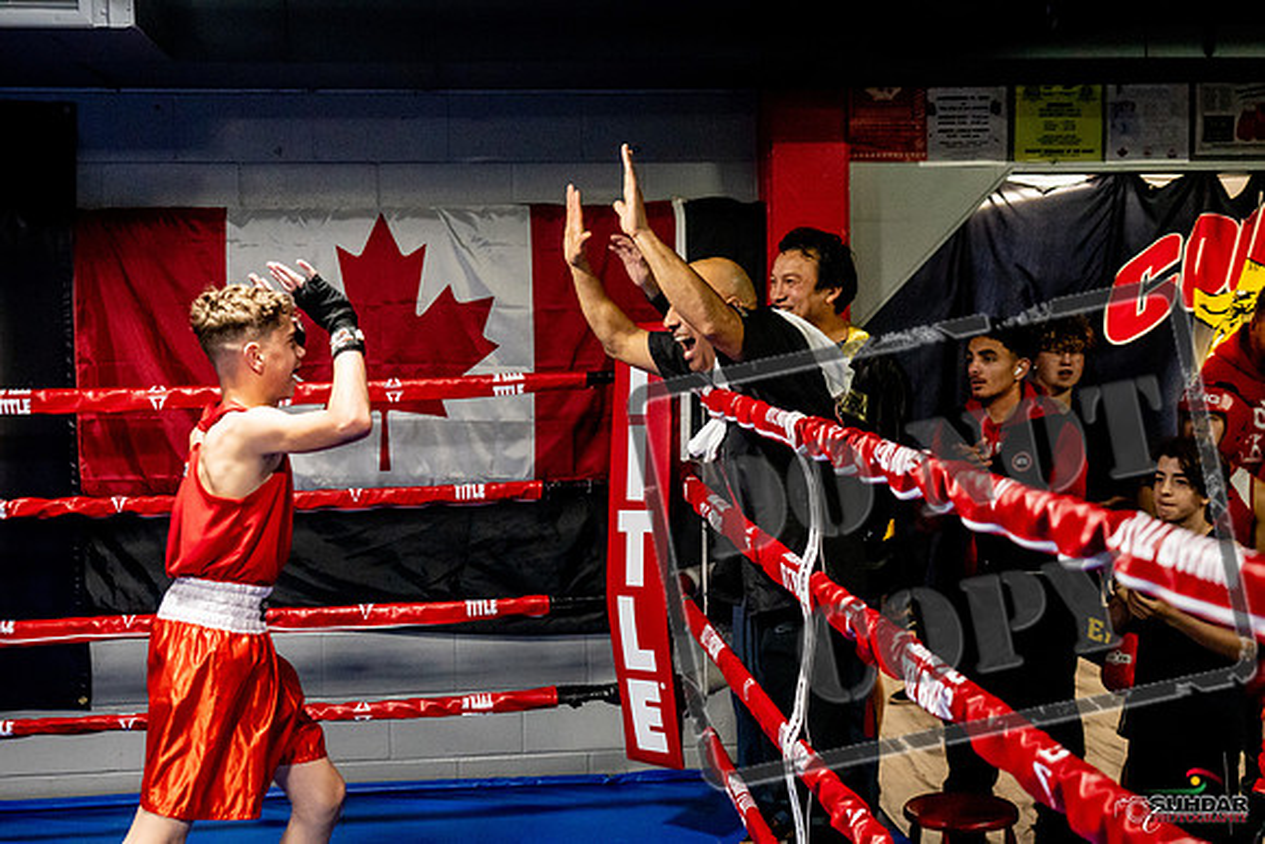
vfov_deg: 26.5
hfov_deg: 38.9
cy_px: 422
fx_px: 1792
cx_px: 632
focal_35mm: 51
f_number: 2.8
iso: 5000
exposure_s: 1/800
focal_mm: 34
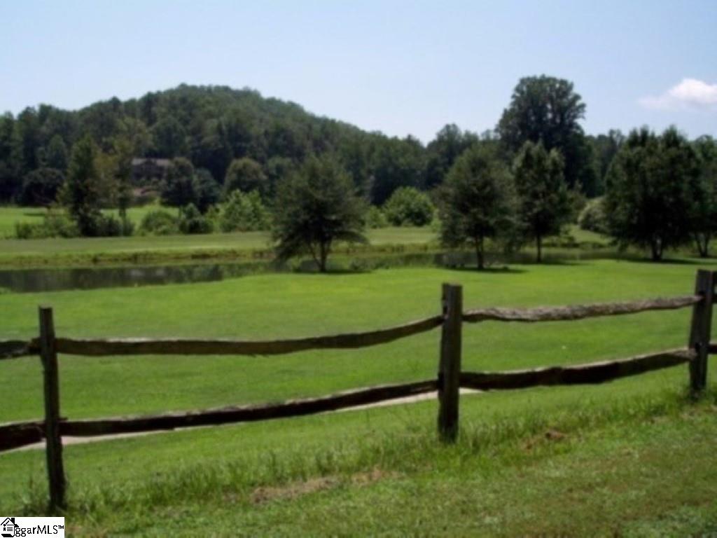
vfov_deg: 37.7
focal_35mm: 38
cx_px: 358
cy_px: 269
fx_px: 787
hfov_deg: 49.0
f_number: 4.8
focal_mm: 8
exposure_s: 1/700
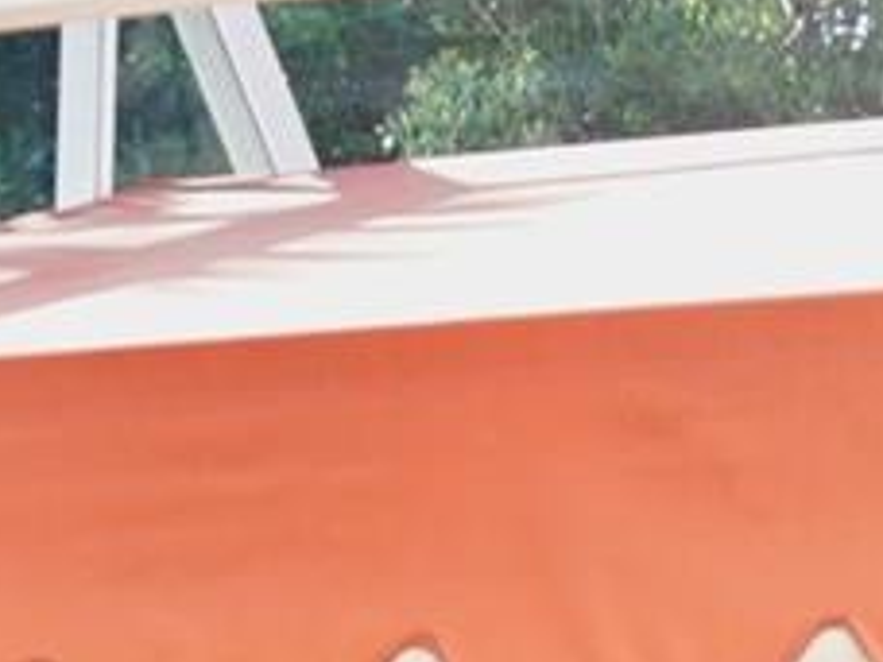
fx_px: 4643
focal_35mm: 182
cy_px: 1680
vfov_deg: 7.5
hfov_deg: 10.9
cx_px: 403
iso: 100
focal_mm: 18
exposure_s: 1/60
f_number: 4
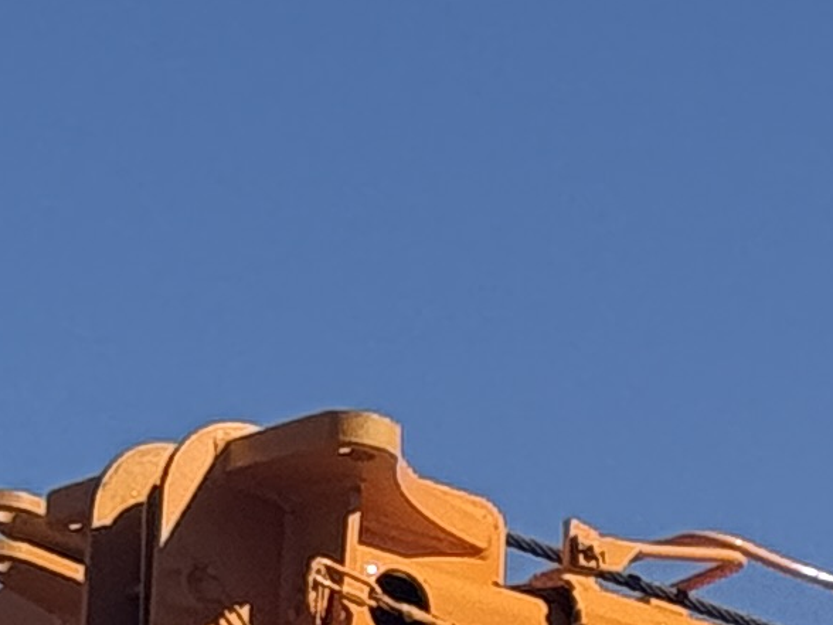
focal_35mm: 329
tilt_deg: +1.6
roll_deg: +1.2
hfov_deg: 5.6
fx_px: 7917
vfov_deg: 4.3
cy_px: 1997
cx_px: 2462
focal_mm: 6.76
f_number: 1.78
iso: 64
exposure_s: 1/6536
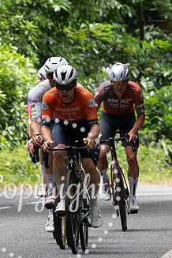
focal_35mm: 826
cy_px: 130
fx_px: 5919
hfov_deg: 1.7
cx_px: 70
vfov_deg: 2.5
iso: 2000
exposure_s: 1/1000
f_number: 4.5
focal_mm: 167
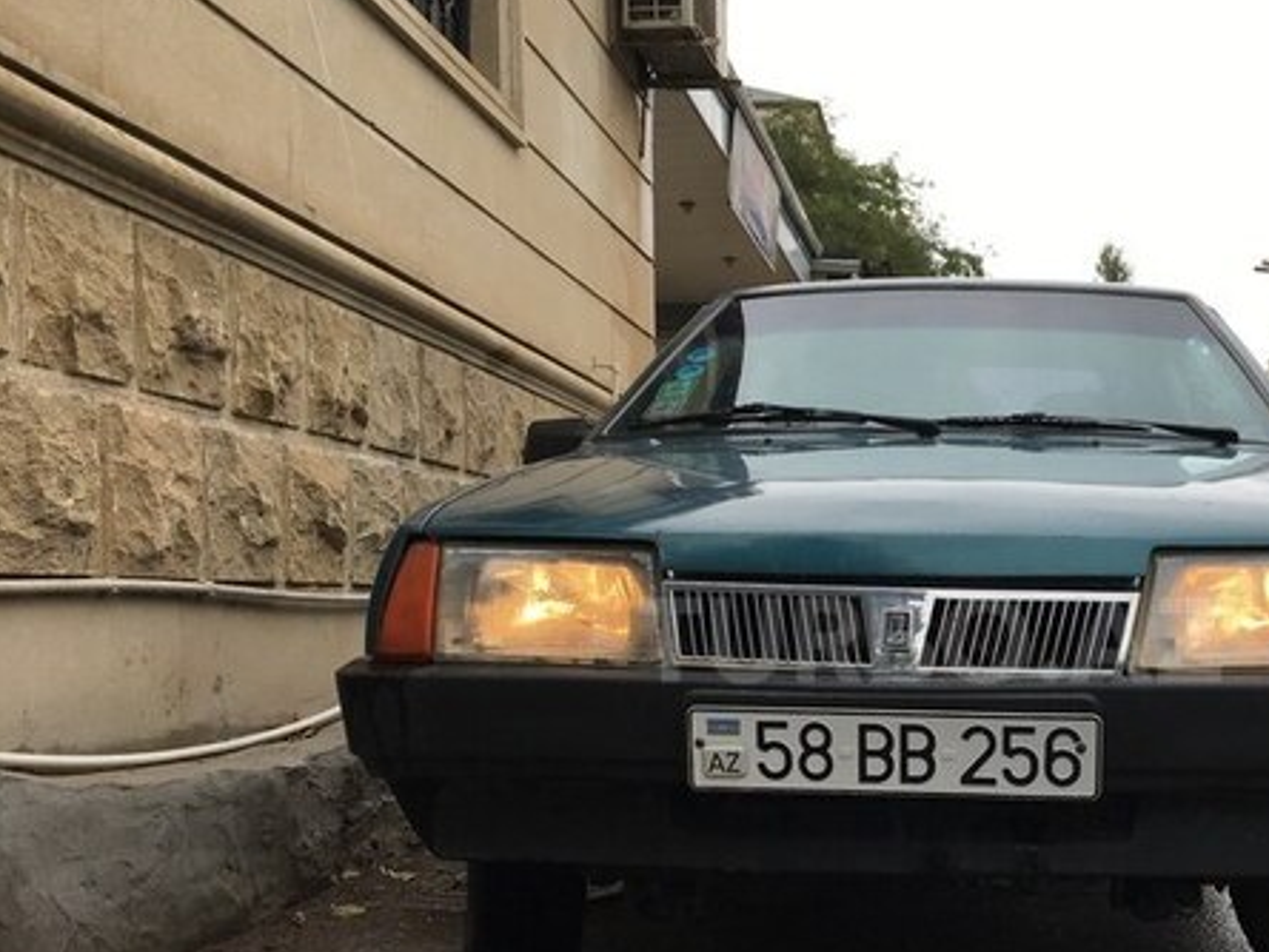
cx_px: 930
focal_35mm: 43
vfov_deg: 33.3
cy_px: 640
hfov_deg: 42.7
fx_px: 1577
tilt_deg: +0.2
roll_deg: +0.5
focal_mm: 4.15
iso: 25
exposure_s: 1/463
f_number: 2.2
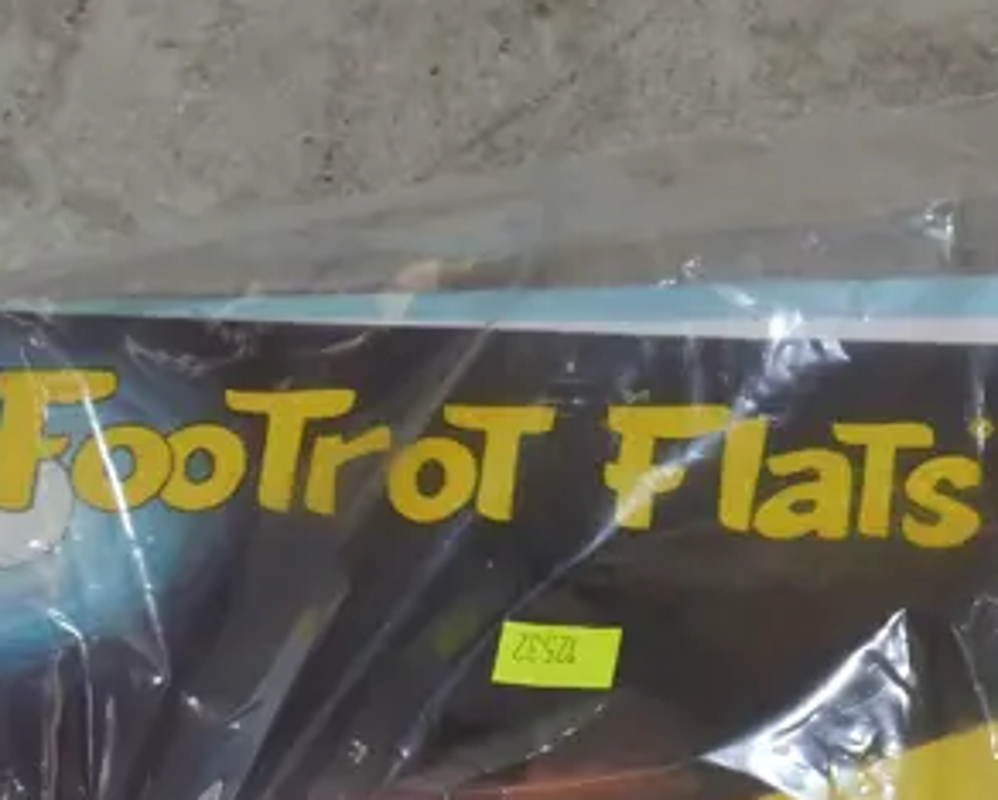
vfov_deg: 10.9
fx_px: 4049
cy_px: 1171
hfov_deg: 14.0
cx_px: 813
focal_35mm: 137
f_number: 5.6
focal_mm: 20
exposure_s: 1/60
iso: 320
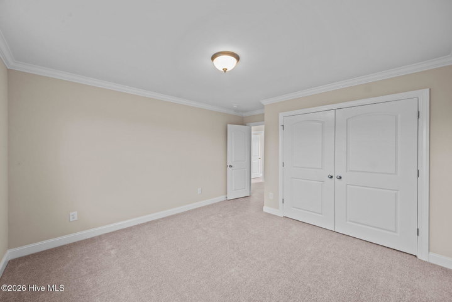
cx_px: 226
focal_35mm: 14
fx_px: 176
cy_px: 151
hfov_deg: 104.2
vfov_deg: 81.3
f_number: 8
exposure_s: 1/1.25
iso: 100
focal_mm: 14
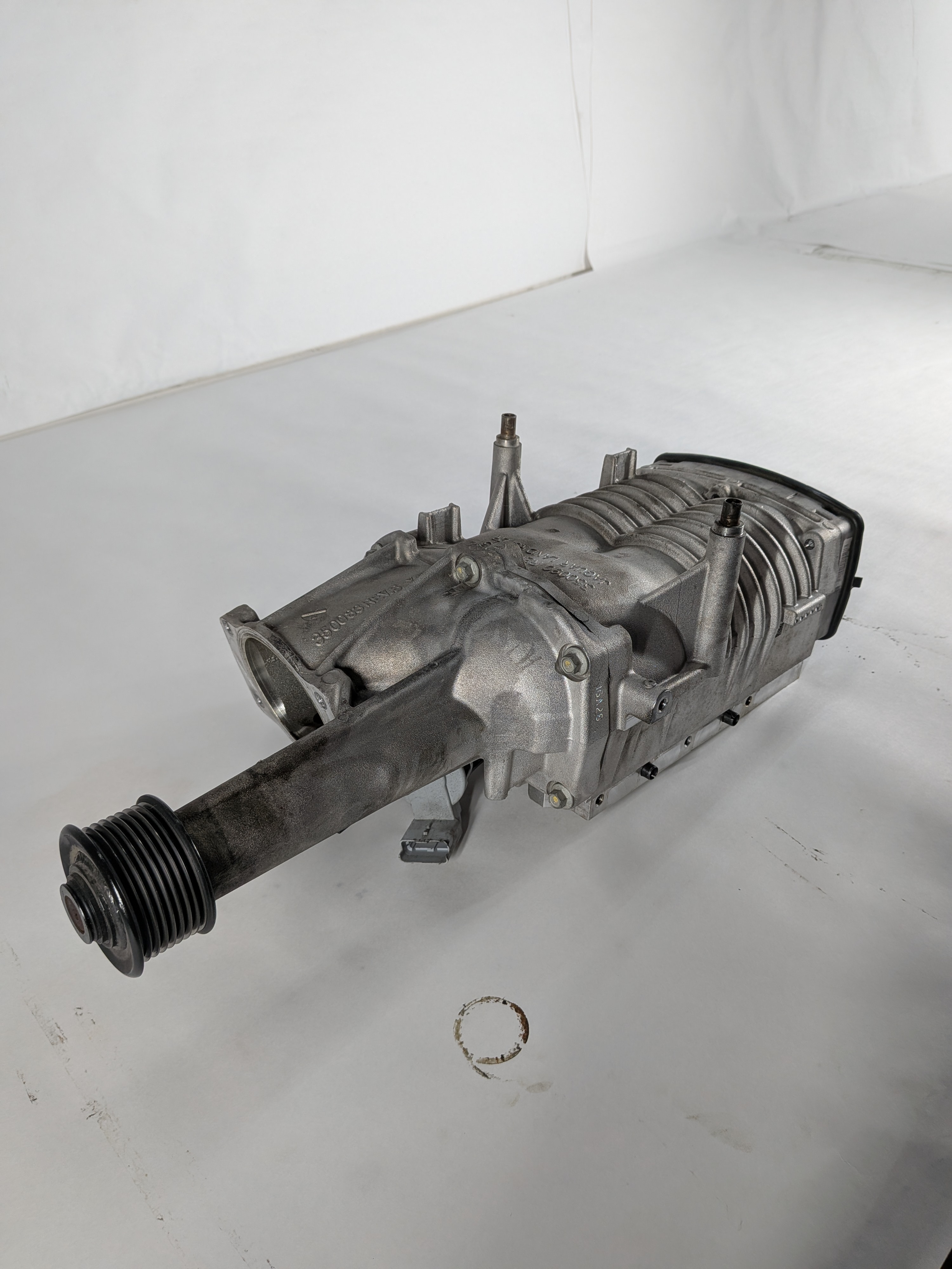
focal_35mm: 24
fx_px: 880
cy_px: 634
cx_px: 476
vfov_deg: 71.6
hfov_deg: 56.8
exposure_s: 1/352
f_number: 1.7
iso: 38
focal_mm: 4.53
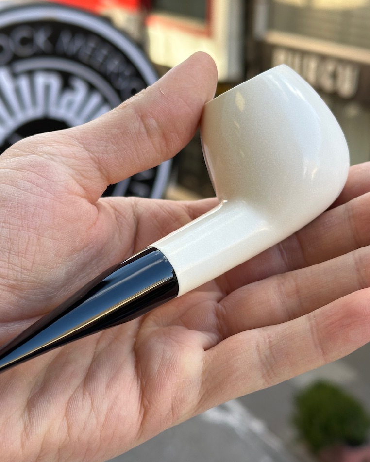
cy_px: 232
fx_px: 862
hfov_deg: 24.2
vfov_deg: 30.0
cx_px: 171
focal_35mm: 63
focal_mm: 6.86
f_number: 1.78
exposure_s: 1/417
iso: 64
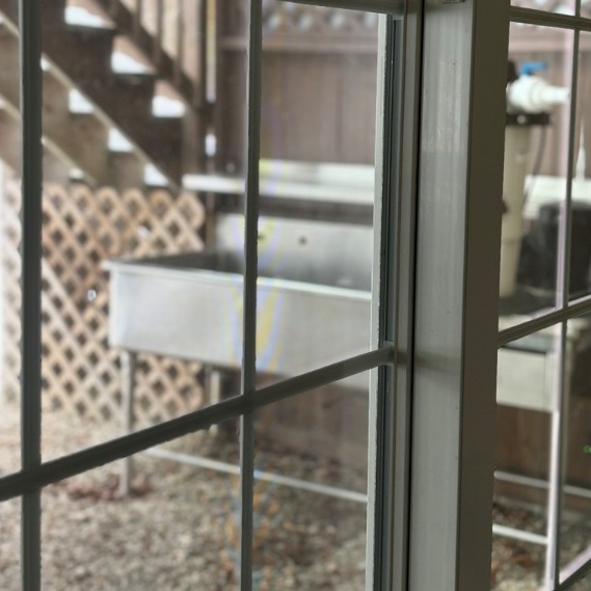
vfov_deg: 27.6
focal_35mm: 62
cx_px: 295
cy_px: 218
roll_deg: -1.5
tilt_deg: -6.2
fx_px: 1198
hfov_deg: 27.7
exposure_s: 1/60
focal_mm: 5.96
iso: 80
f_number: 1.6
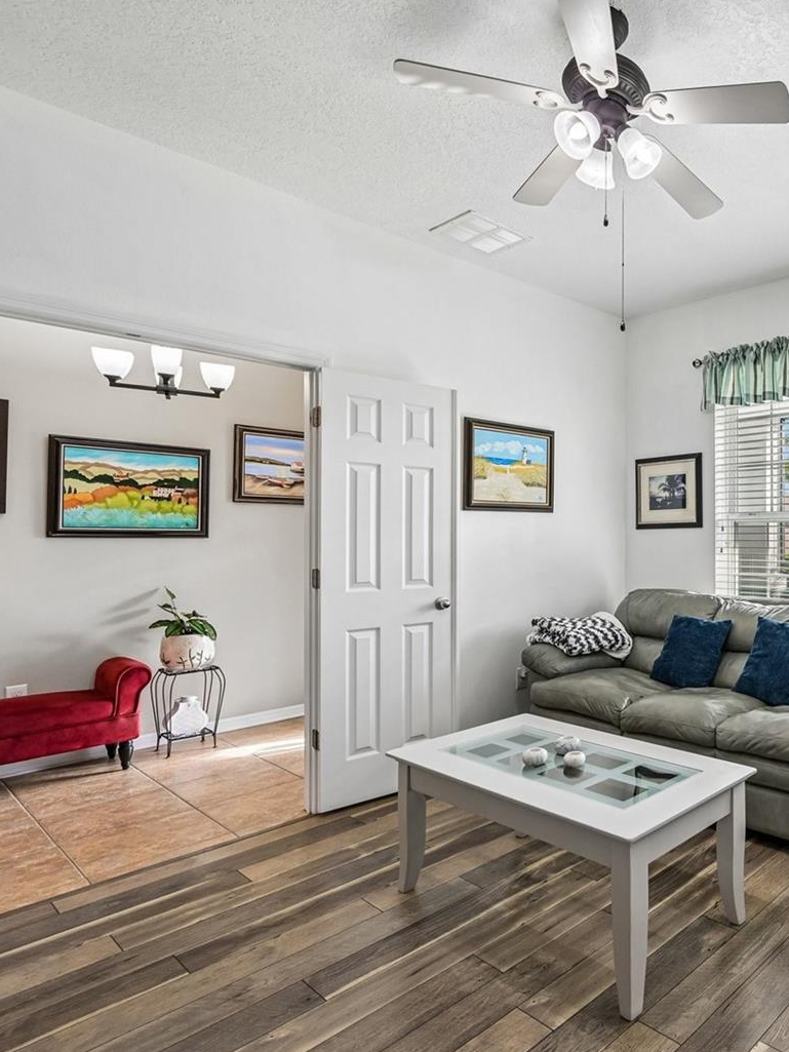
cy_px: 536
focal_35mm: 21
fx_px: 638
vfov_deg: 79.0
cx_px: 745
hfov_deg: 53.4
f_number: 8
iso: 400
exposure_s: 1/50
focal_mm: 14
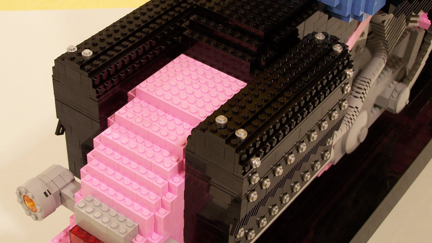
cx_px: 216
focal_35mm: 70
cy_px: 91
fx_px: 802
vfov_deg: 17.2
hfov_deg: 30.1
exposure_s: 1/4
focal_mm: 10.7
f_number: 3.2
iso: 80
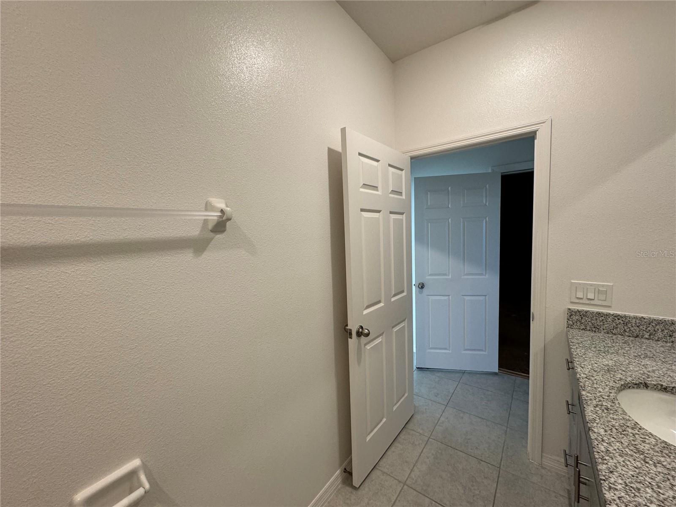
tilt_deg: -4.3
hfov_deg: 102.1
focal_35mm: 14
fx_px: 273
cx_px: 338
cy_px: 254
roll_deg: +1.1
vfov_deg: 85.7
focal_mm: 2.22
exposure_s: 1/120
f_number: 2.2
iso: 200
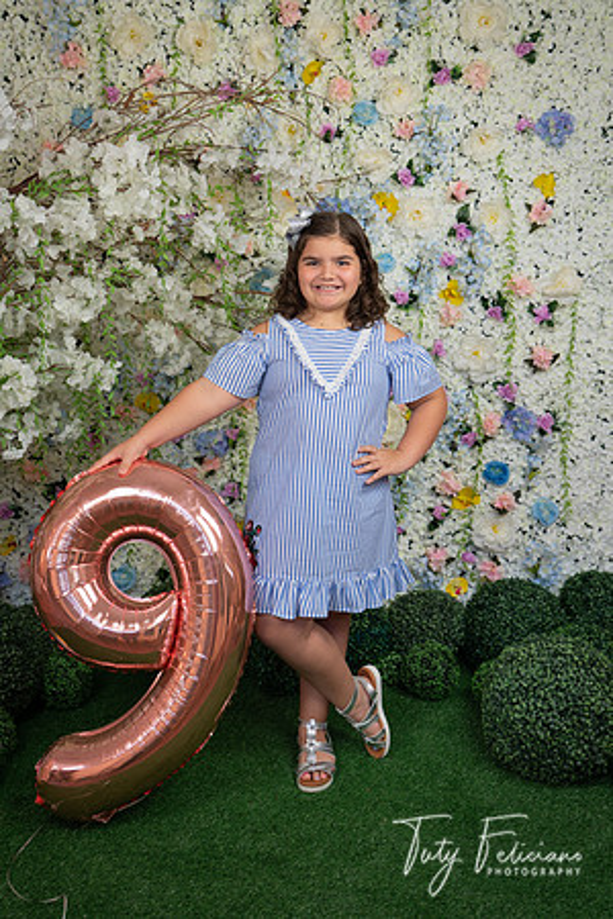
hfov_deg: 36.9
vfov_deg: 53.1
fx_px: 919
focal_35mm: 36
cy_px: 460
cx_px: 306
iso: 800
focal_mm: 36
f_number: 4.5
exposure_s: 1/125
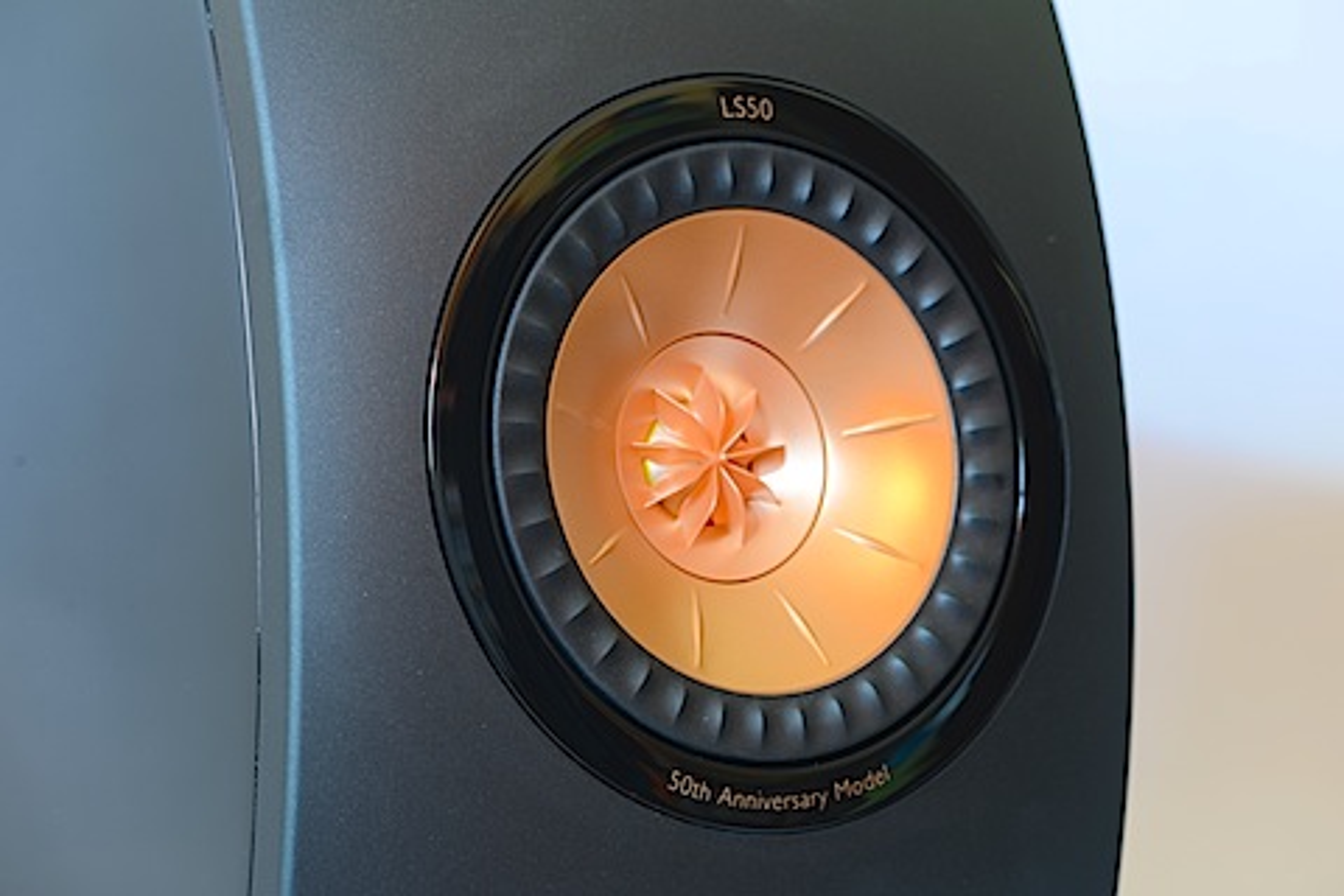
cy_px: 448
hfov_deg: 19.5
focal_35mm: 105
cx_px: 672
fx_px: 3920
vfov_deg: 13.0
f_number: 8
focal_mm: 105
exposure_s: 5
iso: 100
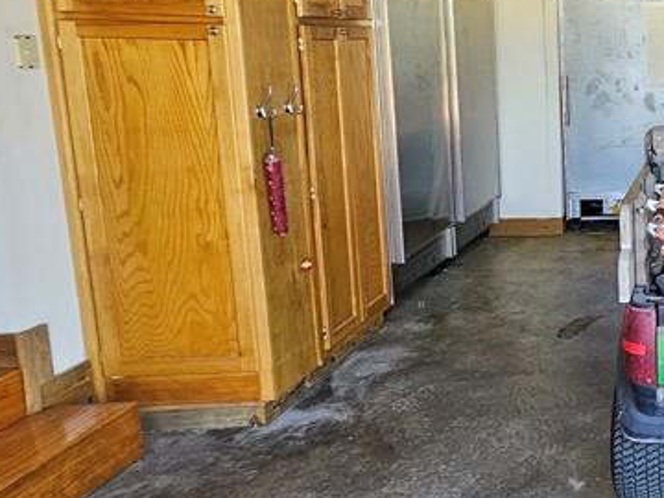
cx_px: 861
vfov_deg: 38.2
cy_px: 164
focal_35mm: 37
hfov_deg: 35.0
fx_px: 710
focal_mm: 2.2
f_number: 2.2
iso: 80
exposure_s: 1/60
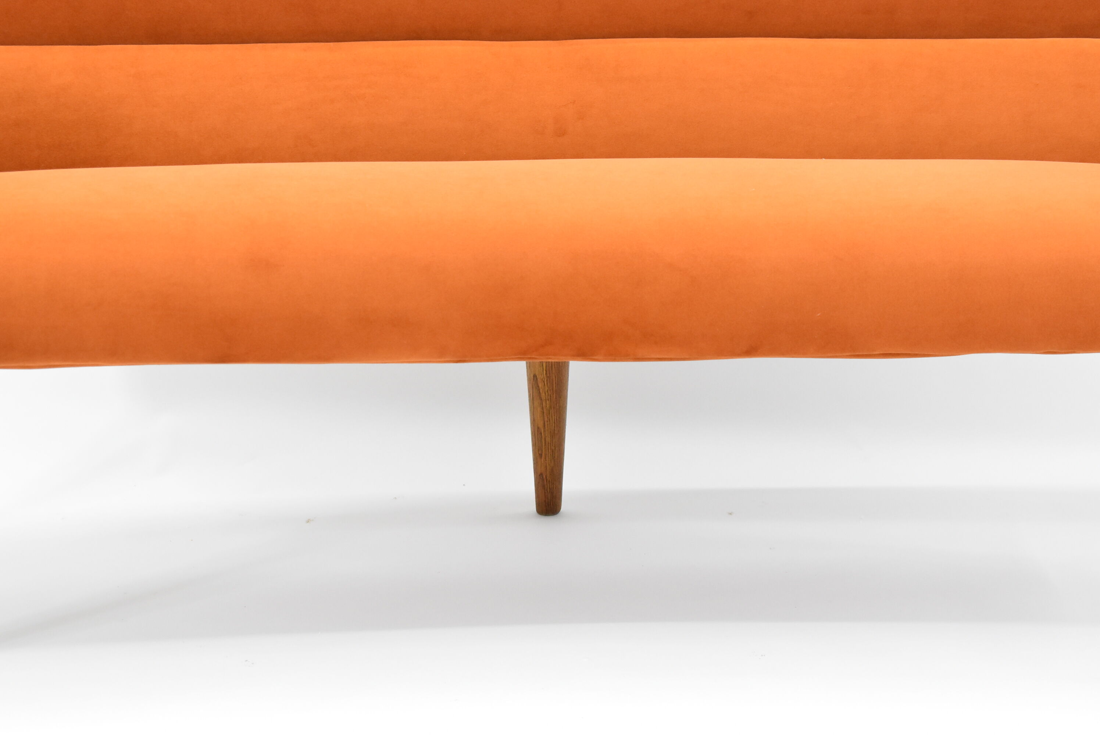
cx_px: 550
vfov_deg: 16.6
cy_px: 368
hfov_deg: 24.6
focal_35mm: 82
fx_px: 2523
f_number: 5.6
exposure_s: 1/50
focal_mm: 55
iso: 3200
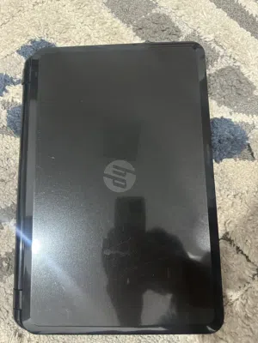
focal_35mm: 24
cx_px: 129
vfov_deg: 71.6
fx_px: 239
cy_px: 172
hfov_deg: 56.8
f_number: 1.78
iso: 800
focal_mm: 6.86
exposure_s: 1/33
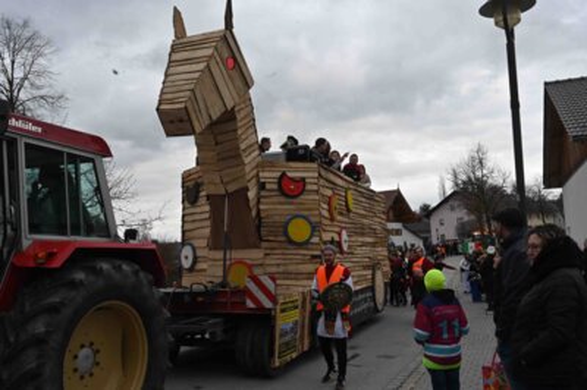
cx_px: 294
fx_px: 546
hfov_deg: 56.5
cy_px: 195
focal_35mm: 34
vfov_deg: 39.4
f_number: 14
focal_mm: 33.5
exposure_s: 1/800
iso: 2500
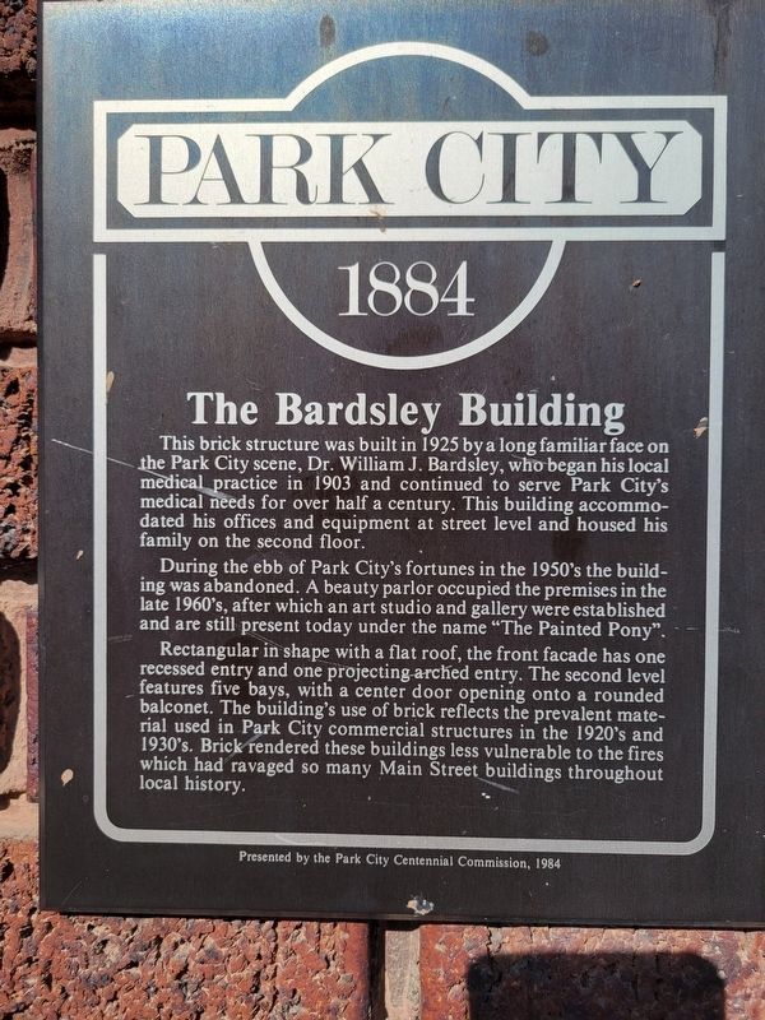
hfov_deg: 53.1
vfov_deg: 67.3
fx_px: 766
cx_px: 382
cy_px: 510
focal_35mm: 26
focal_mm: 5.4
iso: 40
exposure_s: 1/3871
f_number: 1.8
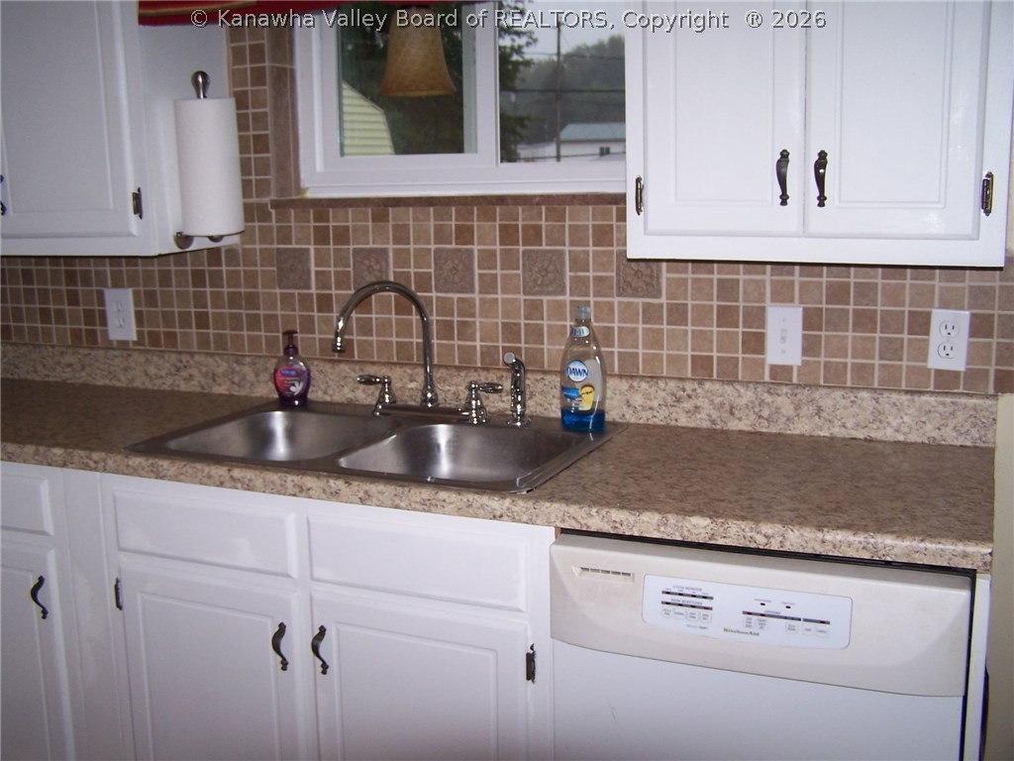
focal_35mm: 38
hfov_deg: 49.0
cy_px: 380
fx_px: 1113
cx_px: 507
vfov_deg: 37.7
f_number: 2.8
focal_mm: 6.3
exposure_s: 1/60
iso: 80
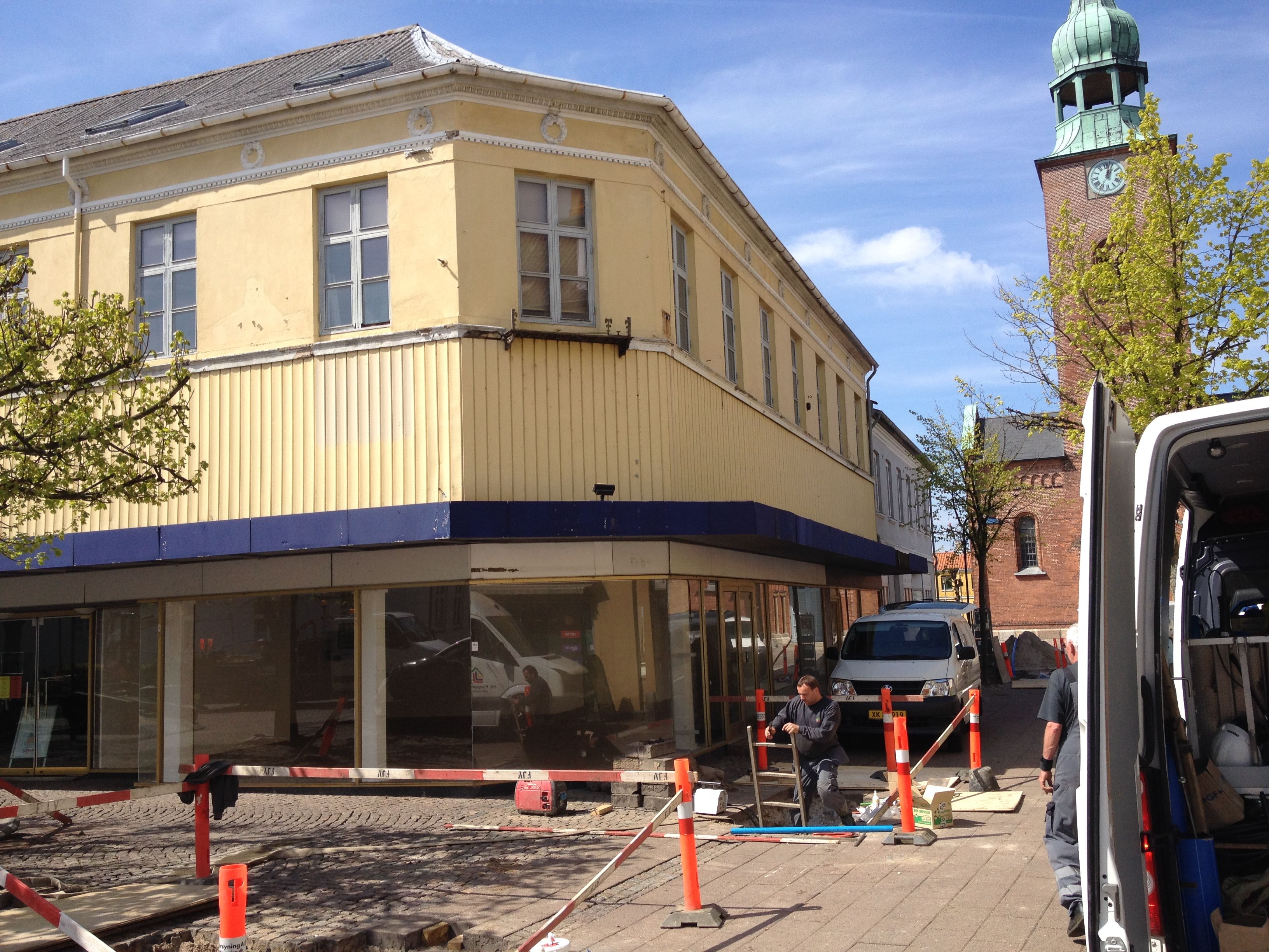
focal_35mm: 35
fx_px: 1283
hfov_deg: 52.6
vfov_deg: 40.7
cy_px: 476
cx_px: 634
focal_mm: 4.28
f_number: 2.4
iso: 50
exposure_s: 1/1381
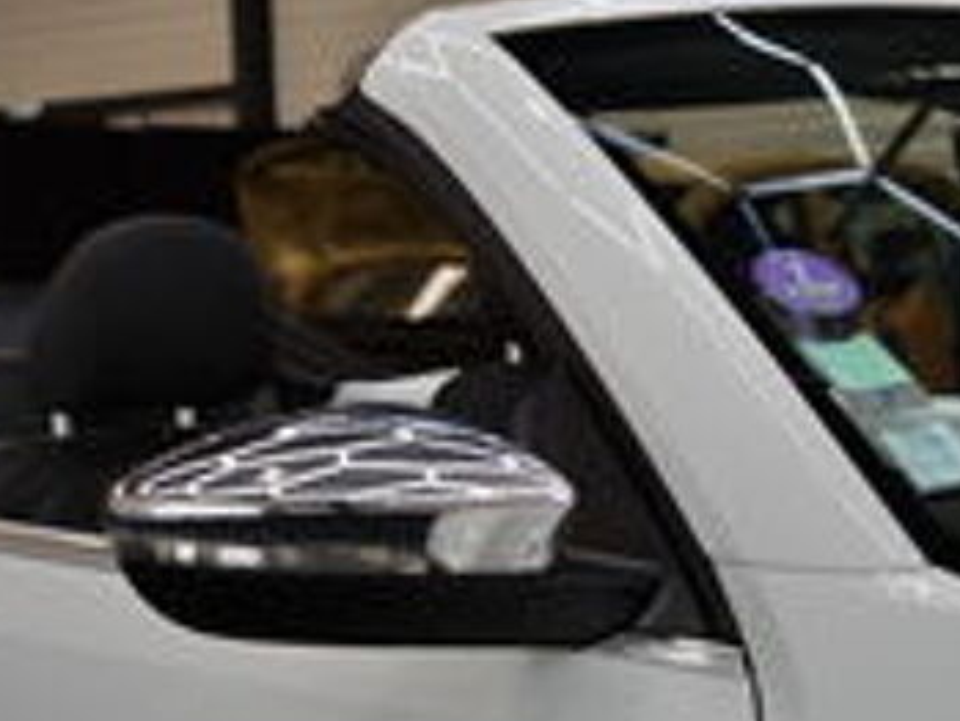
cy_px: 369
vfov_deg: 14.9
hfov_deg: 19.8
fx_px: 2746
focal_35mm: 99
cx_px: 492
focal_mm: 36
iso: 250
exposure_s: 1/80
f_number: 3.9
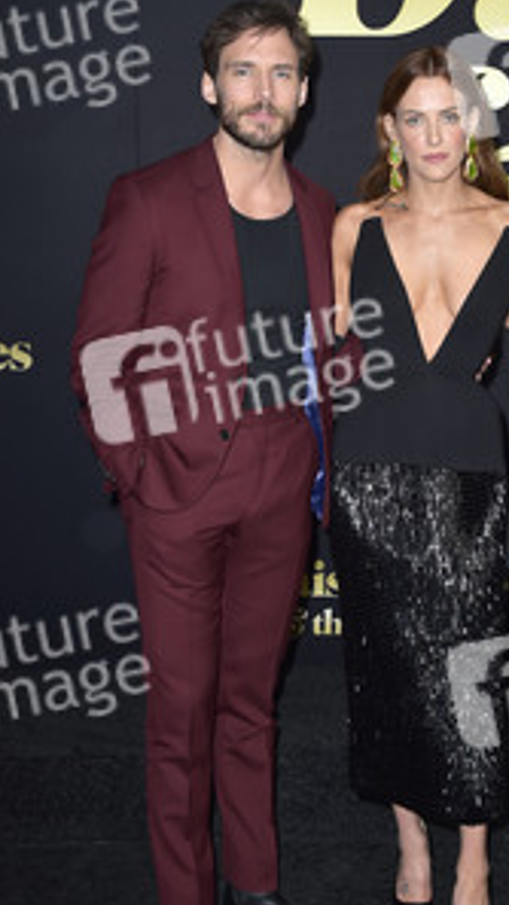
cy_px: 524
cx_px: 328
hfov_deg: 19.4
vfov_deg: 33.8
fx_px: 1488
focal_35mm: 62
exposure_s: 1/250
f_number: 6.3
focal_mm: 44
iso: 400
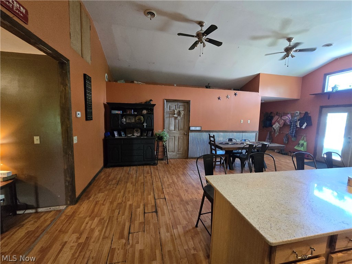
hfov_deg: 106.2
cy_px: 132
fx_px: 132
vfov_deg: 89.9
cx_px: 176
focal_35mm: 13
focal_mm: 2.2
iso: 1250
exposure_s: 1/60
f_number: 2.2
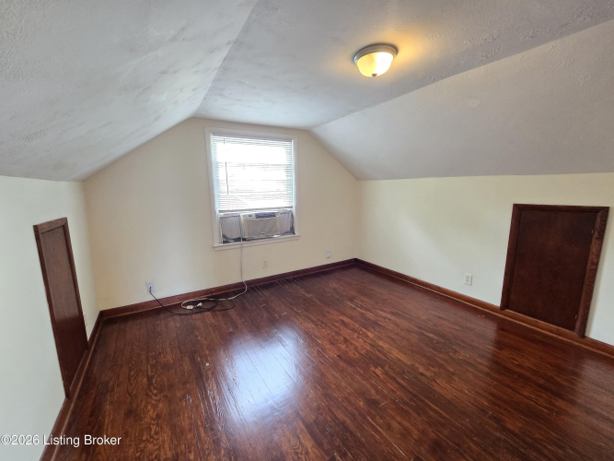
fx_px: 231
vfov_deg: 89.9
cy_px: 230
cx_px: 307
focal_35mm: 13
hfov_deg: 106.2
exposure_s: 1/60
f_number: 2.2
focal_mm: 2.2
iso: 320
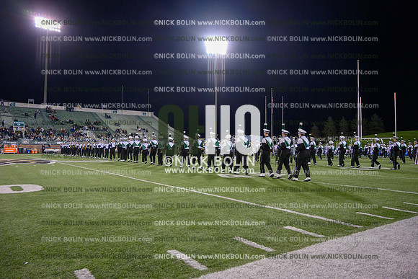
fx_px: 319
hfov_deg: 66.4
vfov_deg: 47.2
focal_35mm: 28
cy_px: 140
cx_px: 209
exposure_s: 1/800
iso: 5000
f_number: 4
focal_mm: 27.5
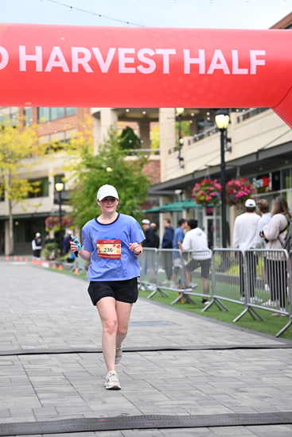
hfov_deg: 17.7
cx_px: 146
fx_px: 936
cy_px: 218
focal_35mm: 77
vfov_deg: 26.3
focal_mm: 77
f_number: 2.8
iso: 640
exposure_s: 1/1600
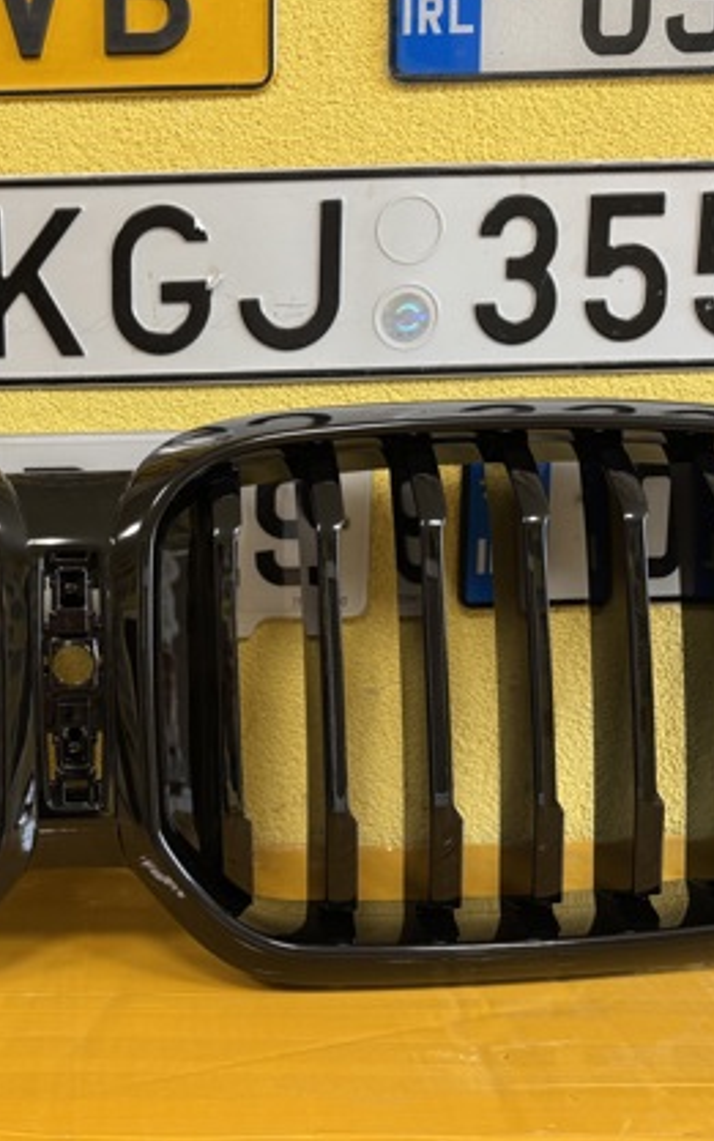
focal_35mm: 39
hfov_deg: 31.4
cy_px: 572
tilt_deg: -11.7
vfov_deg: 50.4
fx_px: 1213
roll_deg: +0.7
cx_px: 88
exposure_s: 1/50
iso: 200
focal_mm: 6.76
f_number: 1.78
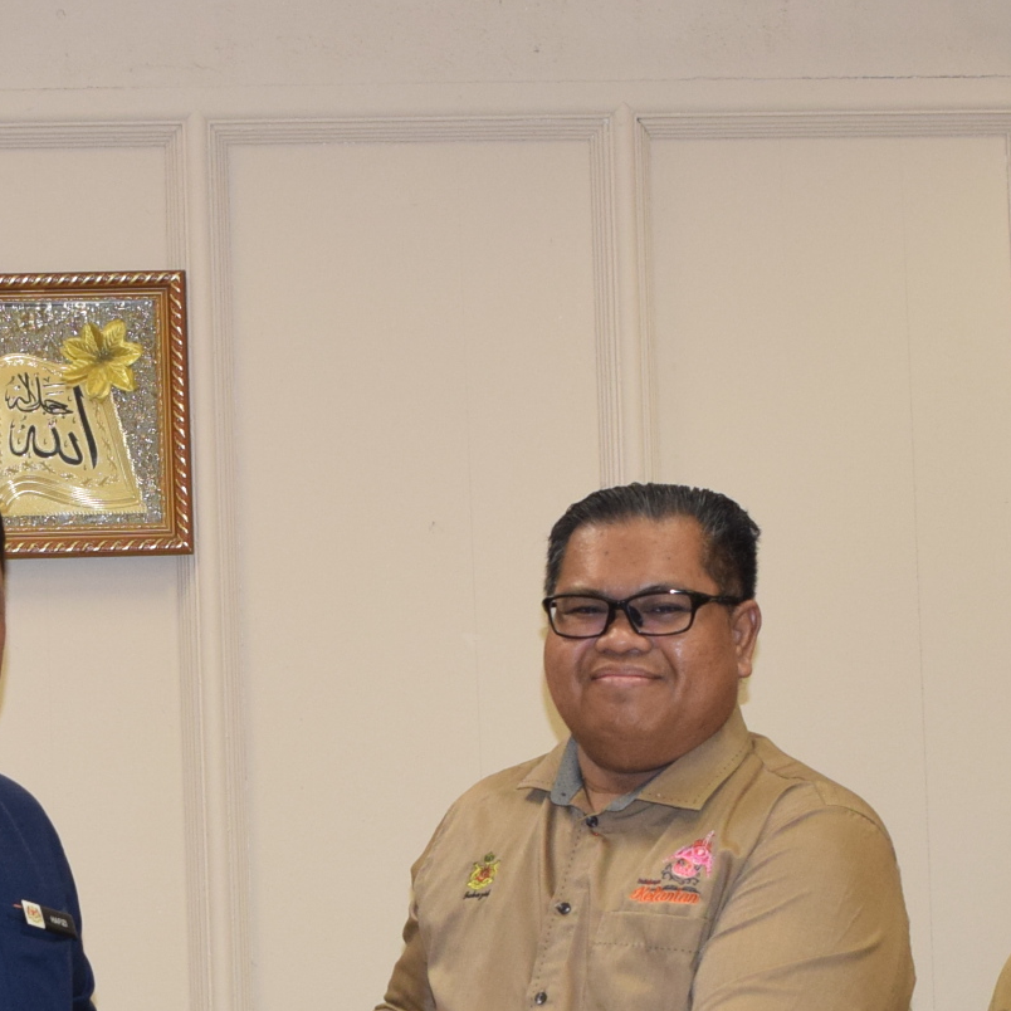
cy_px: 801
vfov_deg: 18.1
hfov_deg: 18.3
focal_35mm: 95
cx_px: 375
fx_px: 3139
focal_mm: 20
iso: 800
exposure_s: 1/100
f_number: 5
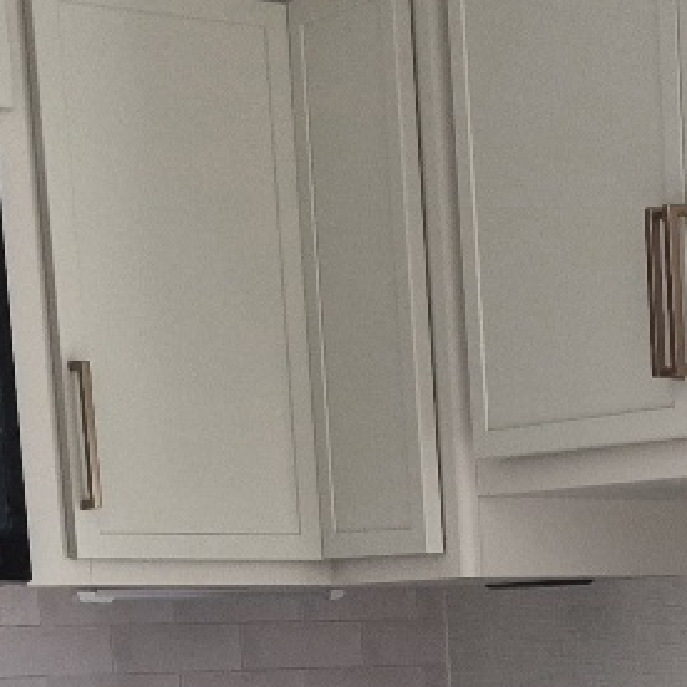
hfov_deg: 14.2
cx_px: 874
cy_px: 1063
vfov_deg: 13.8
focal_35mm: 118
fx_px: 2650
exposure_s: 1/120
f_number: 1.8
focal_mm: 5.4
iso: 160
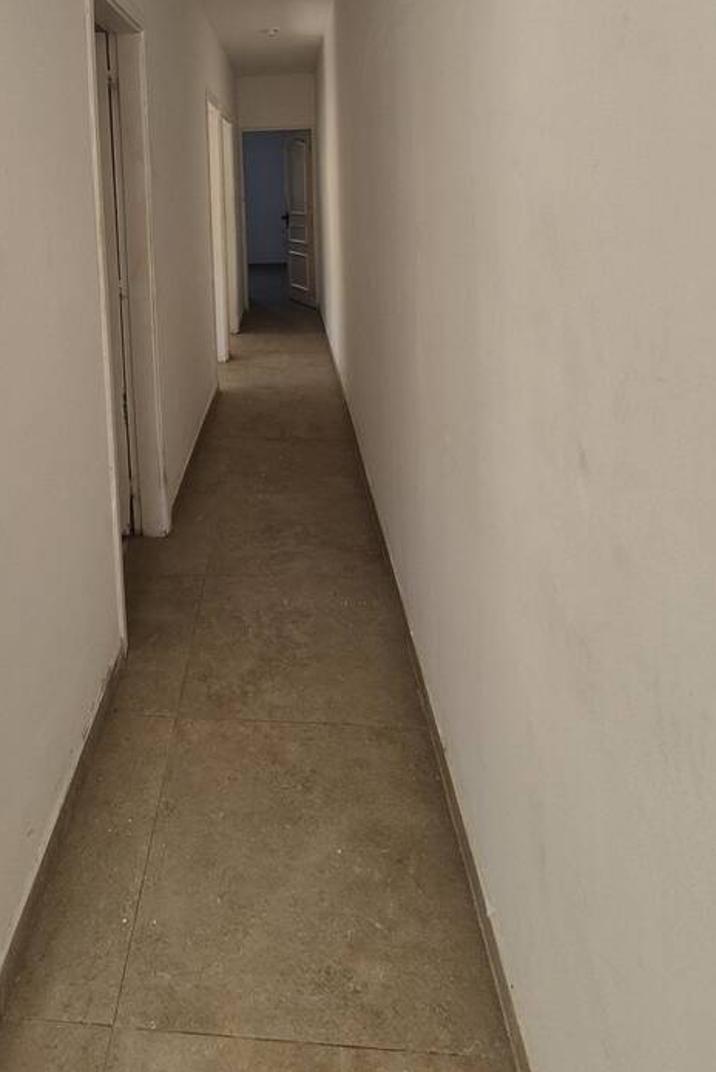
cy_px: 245
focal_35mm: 21
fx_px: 626
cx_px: 225
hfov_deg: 57.9
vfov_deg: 74.3
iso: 125
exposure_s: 1/359
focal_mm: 2.2
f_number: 2.2
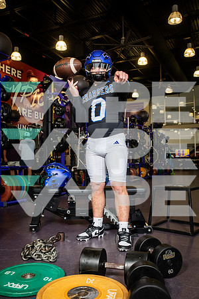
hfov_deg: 38.9
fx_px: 282
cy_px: 150
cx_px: 100
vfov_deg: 55.8
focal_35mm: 34
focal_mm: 34
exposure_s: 1/250
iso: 500
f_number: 5.6
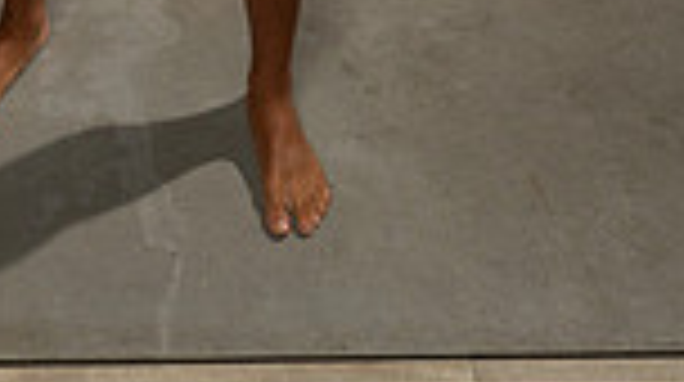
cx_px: 153
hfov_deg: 23.4
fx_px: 1630
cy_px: -535
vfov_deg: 11.2
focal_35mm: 90
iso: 500
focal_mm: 29
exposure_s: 1/250
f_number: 8
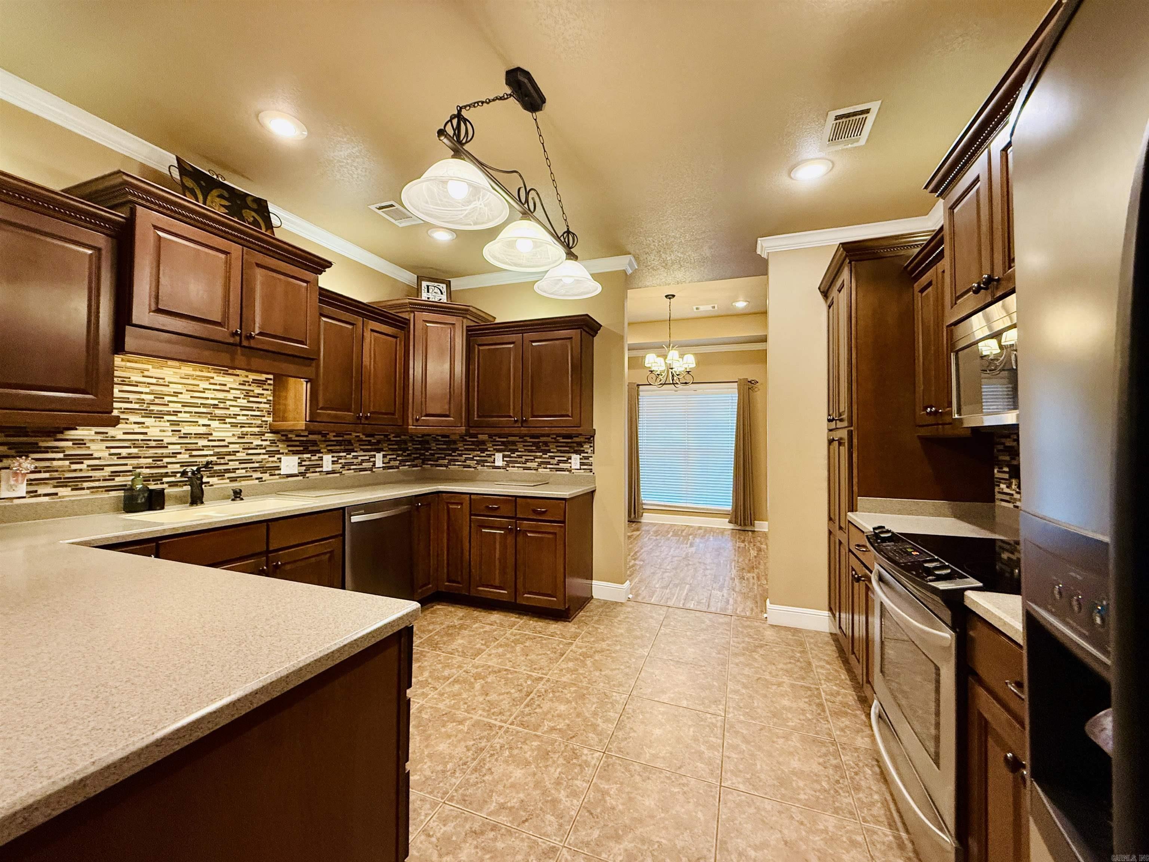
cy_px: 431
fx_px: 465
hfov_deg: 102.1
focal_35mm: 14
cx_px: 574
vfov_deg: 85.7
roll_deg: -0.6
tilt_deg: +0.9
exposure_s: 1/60
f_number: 2.2
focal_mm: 2.22
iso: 400
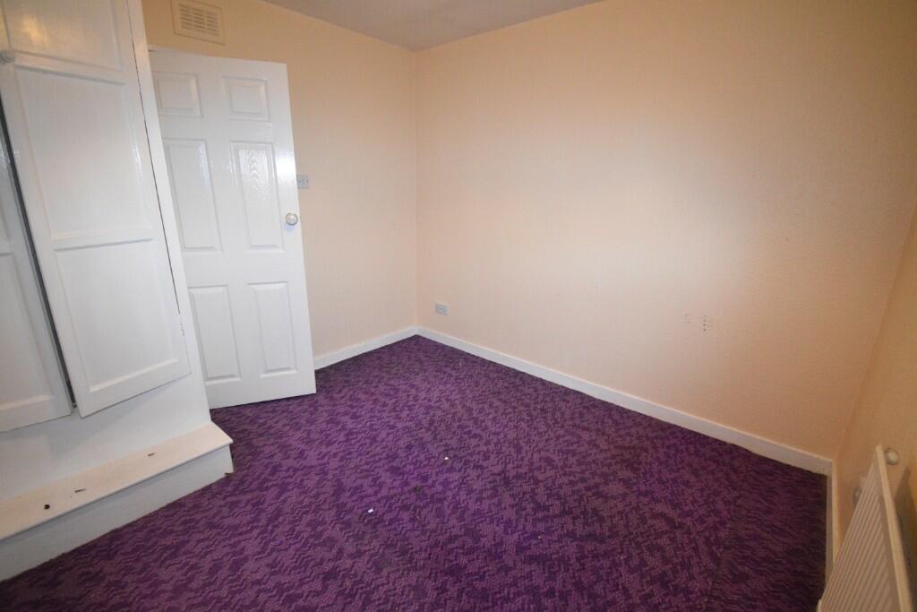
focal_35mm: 15
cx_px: 458
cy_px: 306
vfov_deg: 77.3
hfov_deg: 100.4
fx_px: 382
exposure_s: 1/125
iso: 2800
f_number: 4.5
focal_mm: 10
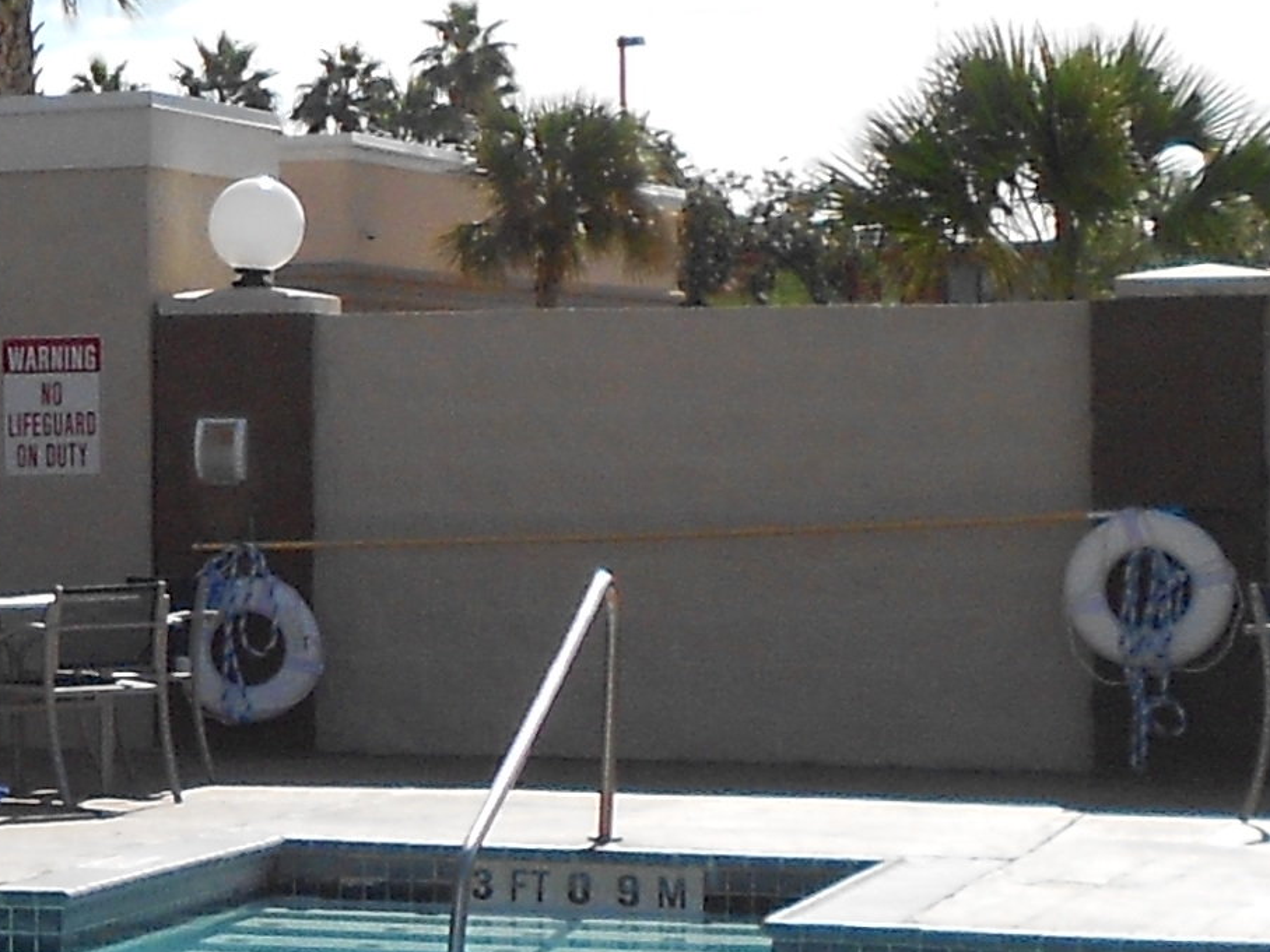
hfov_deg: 13.2
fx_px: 5063
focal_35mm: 138
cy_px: 616
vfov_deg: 10.7
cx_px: -827
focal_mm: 5.1
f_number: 3.4
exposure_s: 1/1250
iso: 80
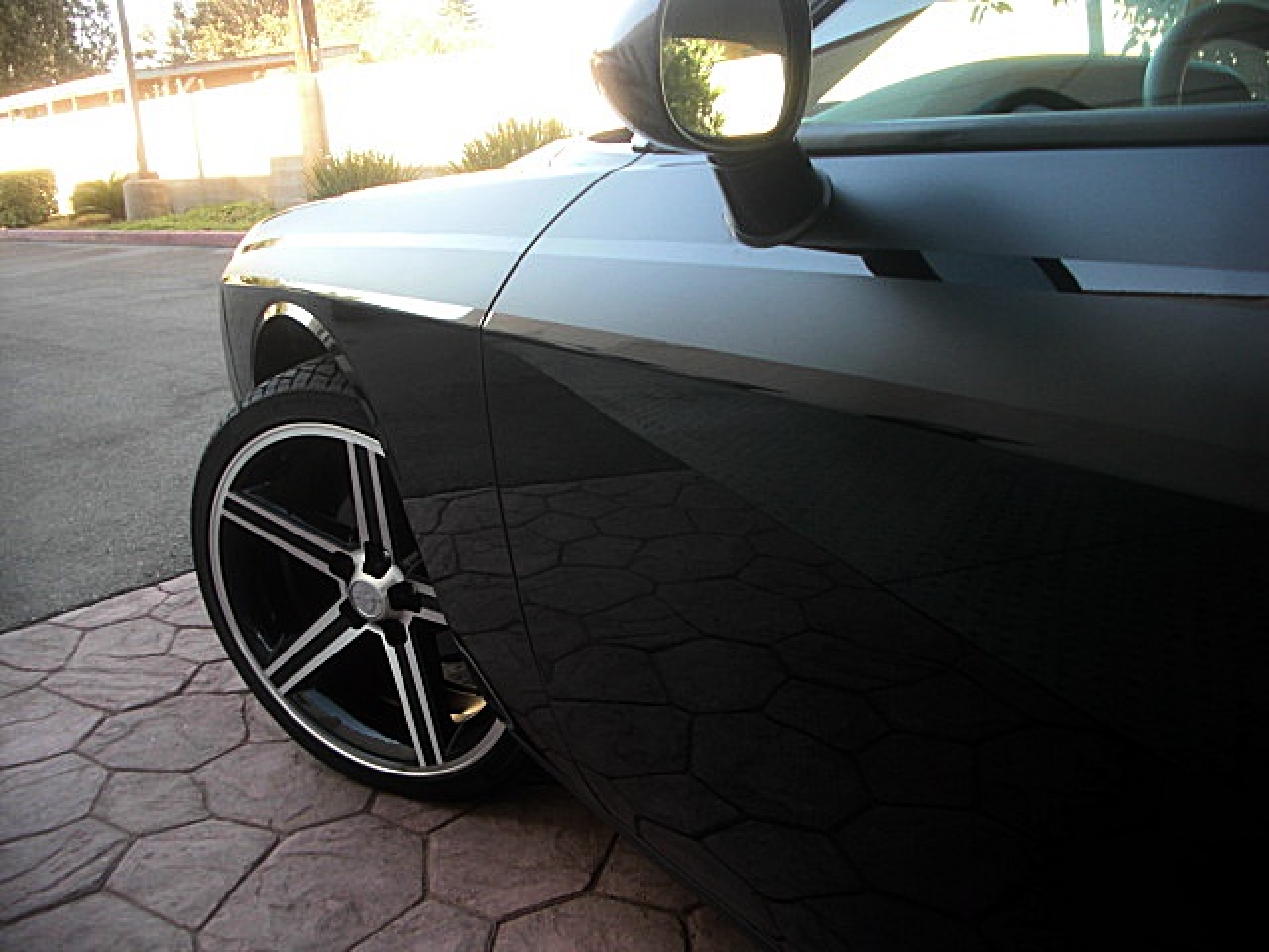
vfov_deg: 39.7
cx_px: 634
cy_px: 476
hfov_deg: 51.4
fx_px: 1320
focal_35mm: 36
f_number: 2.8
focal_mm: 6.3
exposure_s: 1/60
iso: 50
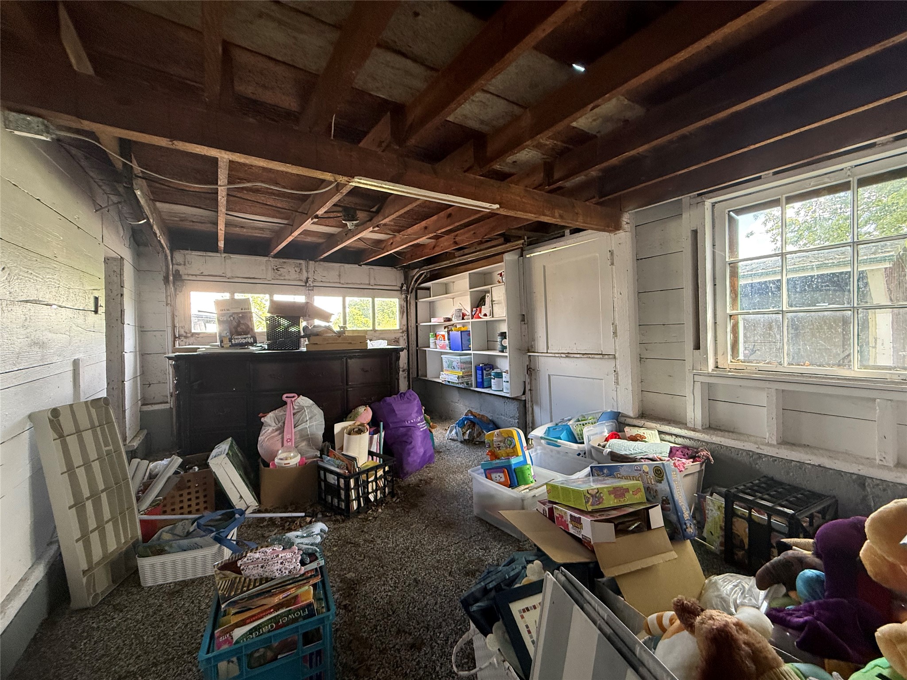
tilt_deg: -1.4
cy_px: 340
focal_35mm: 14
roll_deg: +1.0
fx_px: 367
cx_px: 454
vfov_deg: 85.7
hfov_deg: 102.1
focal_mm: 2.22
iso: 320
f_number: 2.2
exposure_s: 1/99
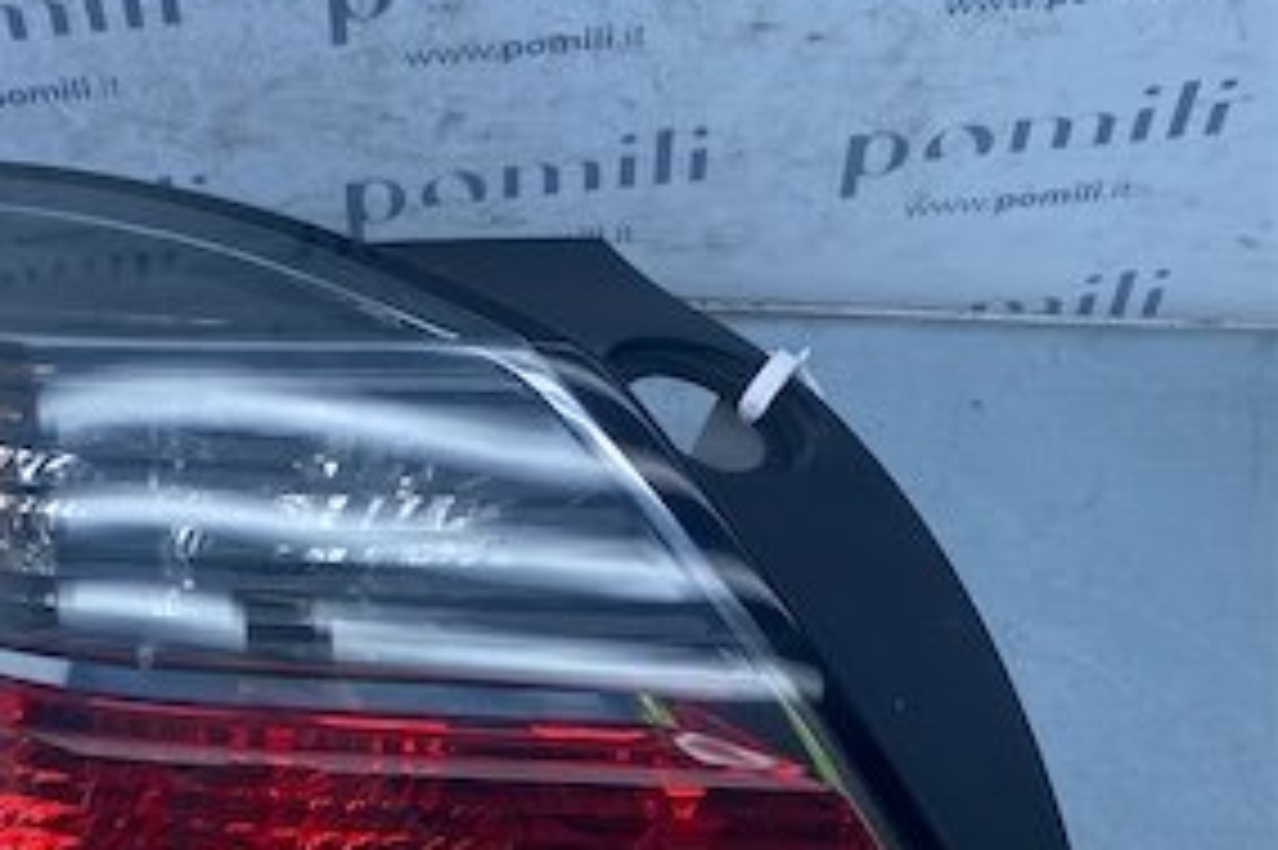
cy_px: 868
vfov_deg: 21.4
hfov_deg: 31.8
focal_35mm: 61
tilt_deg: -61.7
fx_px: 2164
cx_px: 202
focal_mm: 4.25
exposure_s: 1/1034
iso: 32
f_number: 1.8
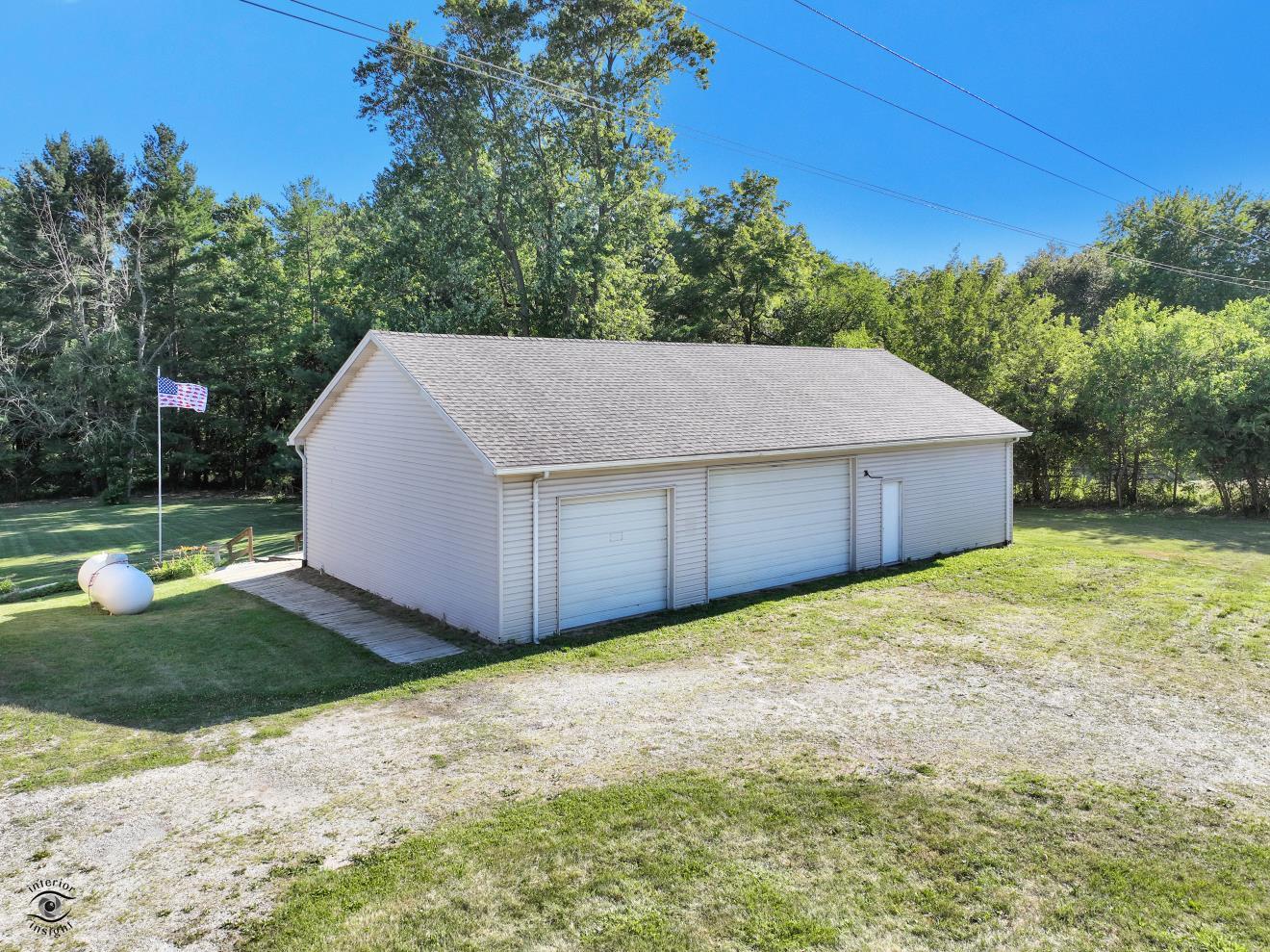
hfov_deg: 71.6
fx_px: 880
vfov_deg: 56.8
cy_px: 476
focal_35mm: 24
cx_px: 635
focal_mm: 12.29
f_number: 2.8
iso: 160
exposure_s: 1/1600
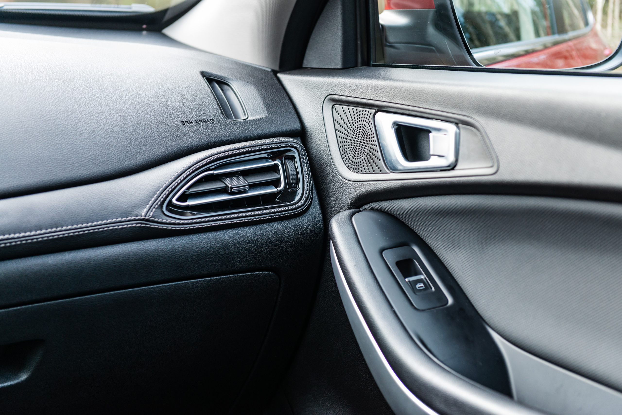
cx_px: 311
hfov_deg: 32.4
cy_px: 208
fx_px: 1072
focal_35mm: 62
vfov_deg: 21.9
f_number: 4
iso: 1000
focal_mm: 62
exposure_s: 1/100
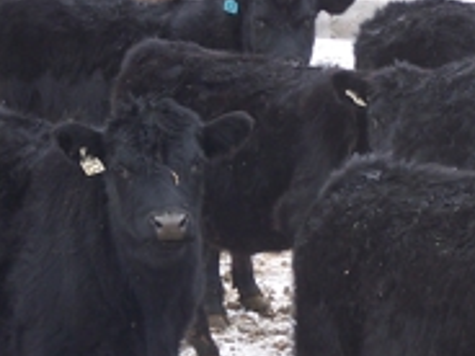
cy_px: 199
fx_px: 4405
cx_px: 390
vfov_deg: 4.6
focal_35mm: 321
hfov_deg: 6.2
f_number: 3.2
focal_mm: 19.4
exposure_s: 1/125
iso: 80
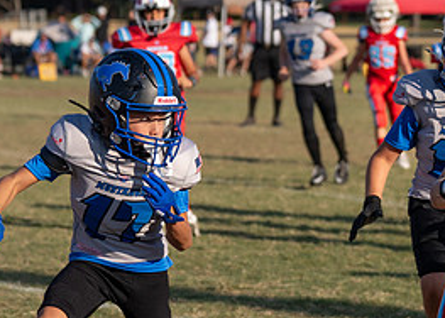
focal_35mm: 178
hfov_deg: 11.2
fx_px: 2250
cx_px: 387
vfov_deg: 8.1
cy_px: 217
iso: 125
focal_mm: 70
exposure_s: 1/2500
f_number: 3.2
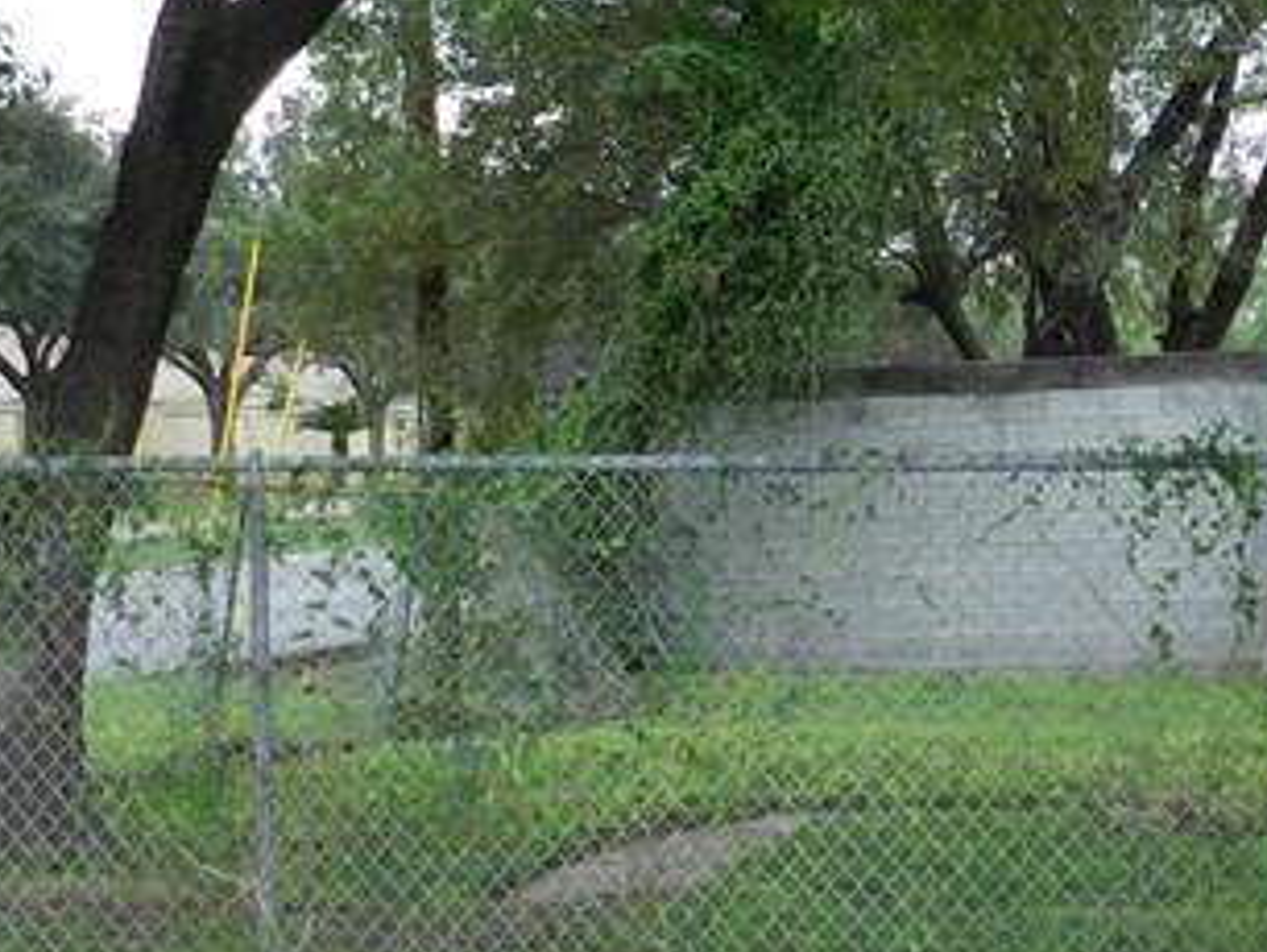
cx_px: 729
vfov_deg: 13.8
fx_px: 3919
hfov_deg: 18.4
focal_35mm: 107
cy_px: 373
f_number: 4
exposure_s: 1/60
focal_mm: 5.6
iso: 160
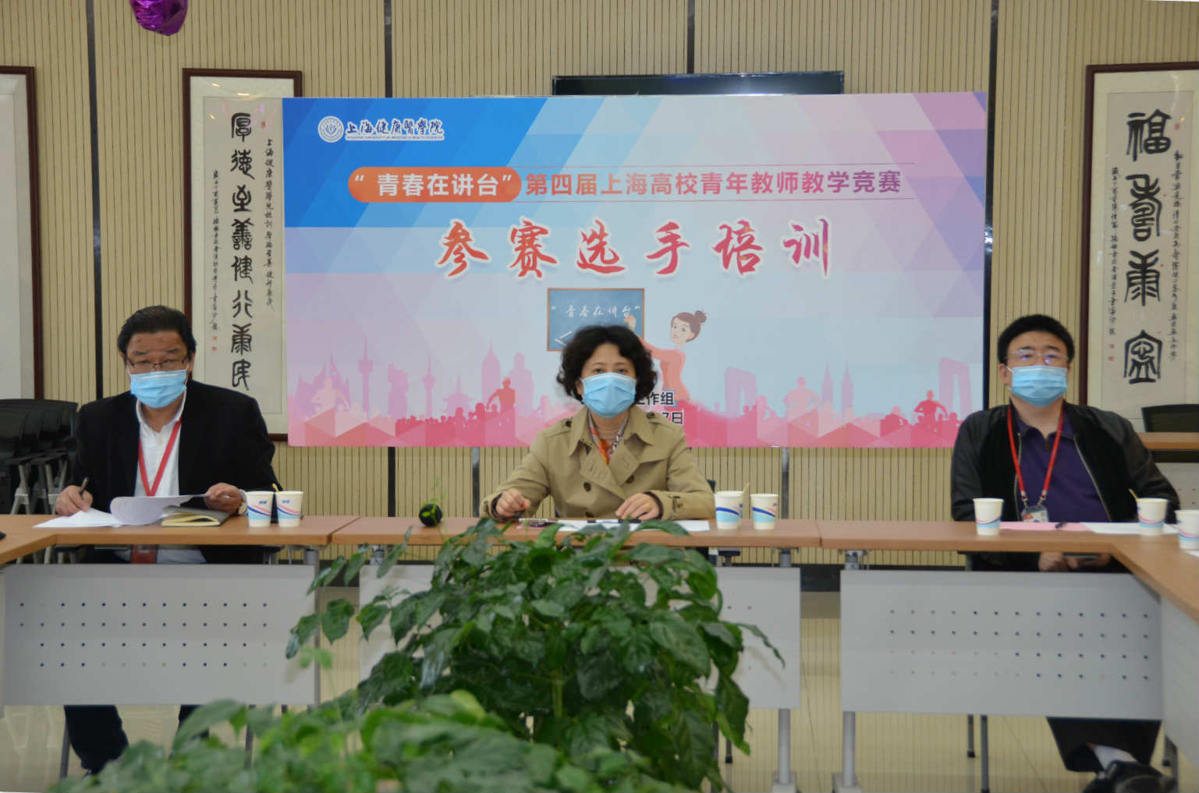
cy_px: 396
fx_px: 2392
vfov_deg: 18.8
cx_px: 600
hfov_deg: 28.1
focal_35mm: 72
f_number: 4.5
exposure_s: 1/60
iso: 640
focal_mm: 48
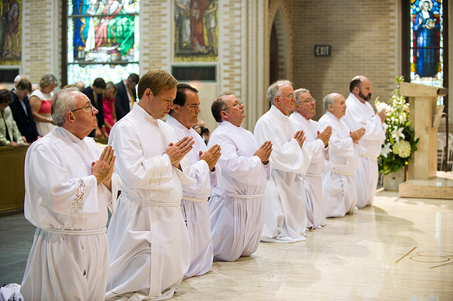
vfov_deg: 17.5
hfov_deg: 26.0
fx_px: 981
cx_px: 226
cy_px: 150
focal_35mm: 78
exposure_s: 1/100
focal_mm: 78
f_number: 2.8
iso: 2000
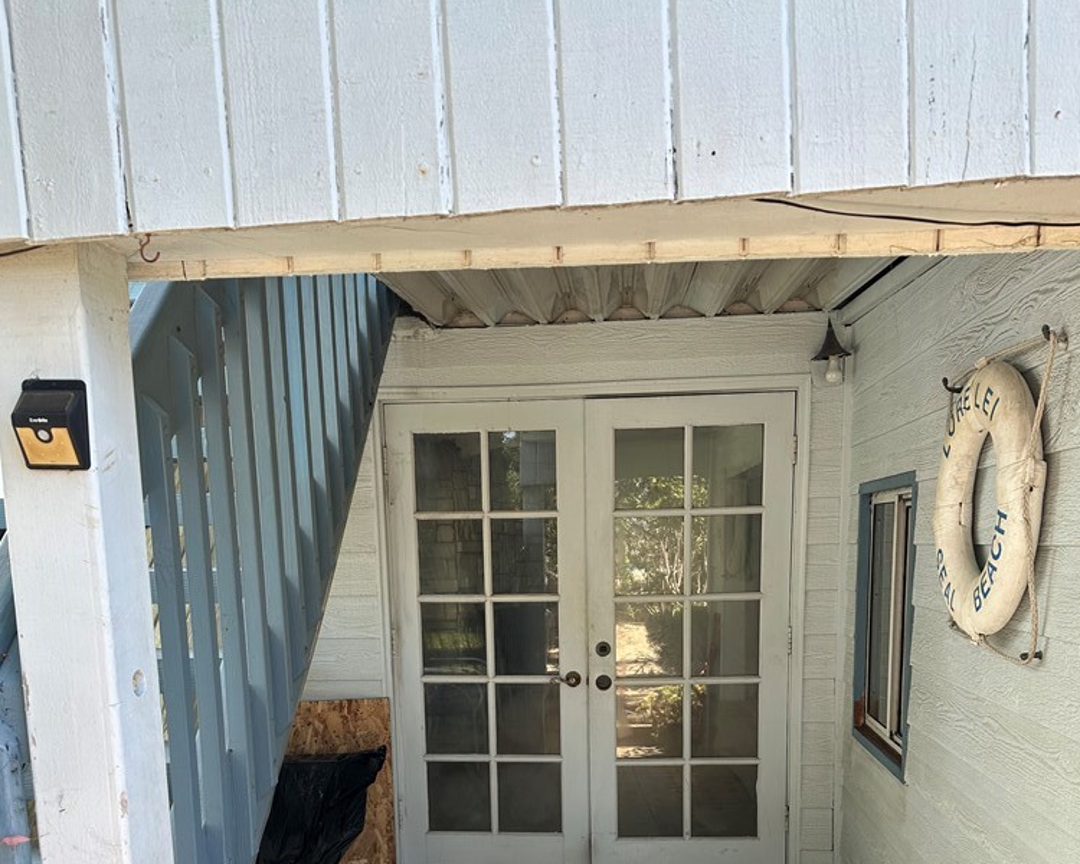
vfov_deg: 43.4
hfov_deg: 55.7
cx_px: 543
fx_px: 1023
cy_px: 707
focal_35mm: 32
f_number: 1.78
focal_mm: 6.86
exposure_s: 1/452
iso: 80
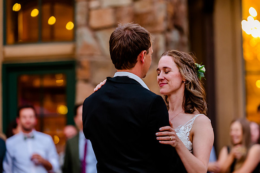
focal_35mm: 159
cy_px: 86
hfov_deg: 12.9
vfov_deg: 8.6
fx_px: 1146
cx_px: 153
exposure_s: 1/60
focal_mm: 135
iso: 3200
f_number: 2.8
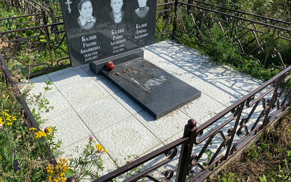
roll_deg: +0.4
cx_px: 142
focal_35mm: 29
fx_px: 230
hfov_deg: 64.6
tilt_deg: -27.8
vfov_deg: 42.9
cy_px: 72
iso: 32
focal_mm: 4.25
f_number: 1.8
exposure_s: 1/3300
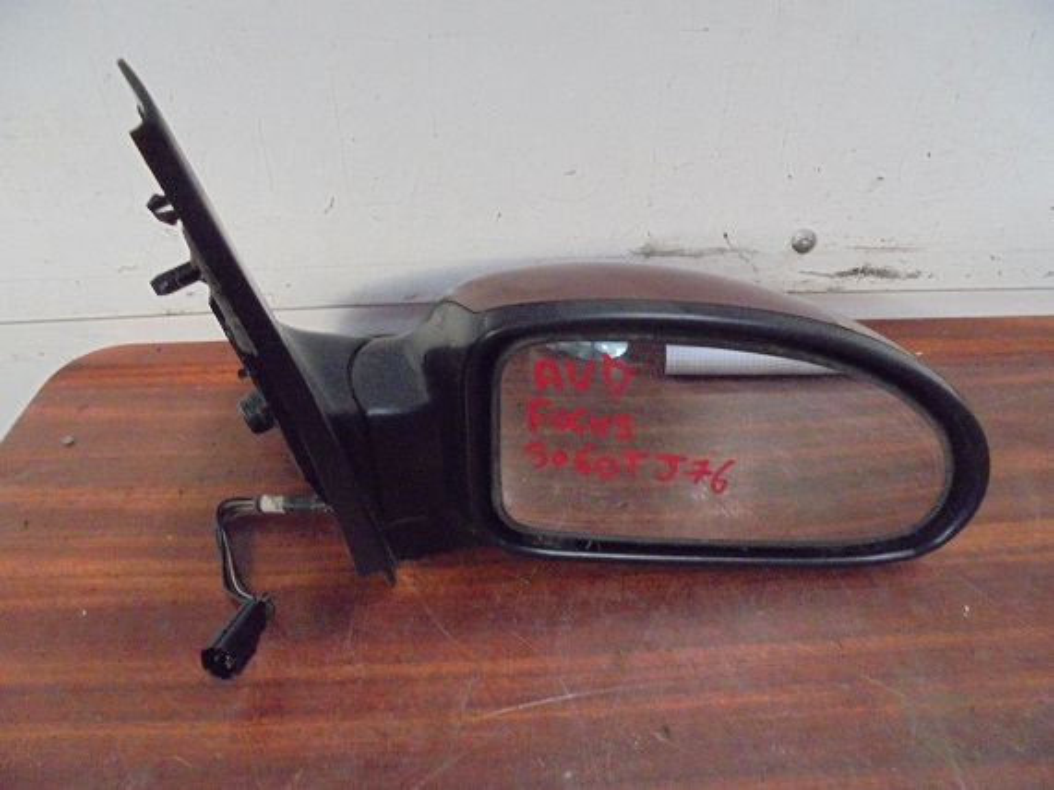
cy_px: 395
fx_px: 791
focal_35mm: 26
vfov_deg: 53.0
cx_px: 527
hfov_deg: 67.3
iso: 800
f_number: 3.5
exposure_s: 1/25
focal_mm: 4.6
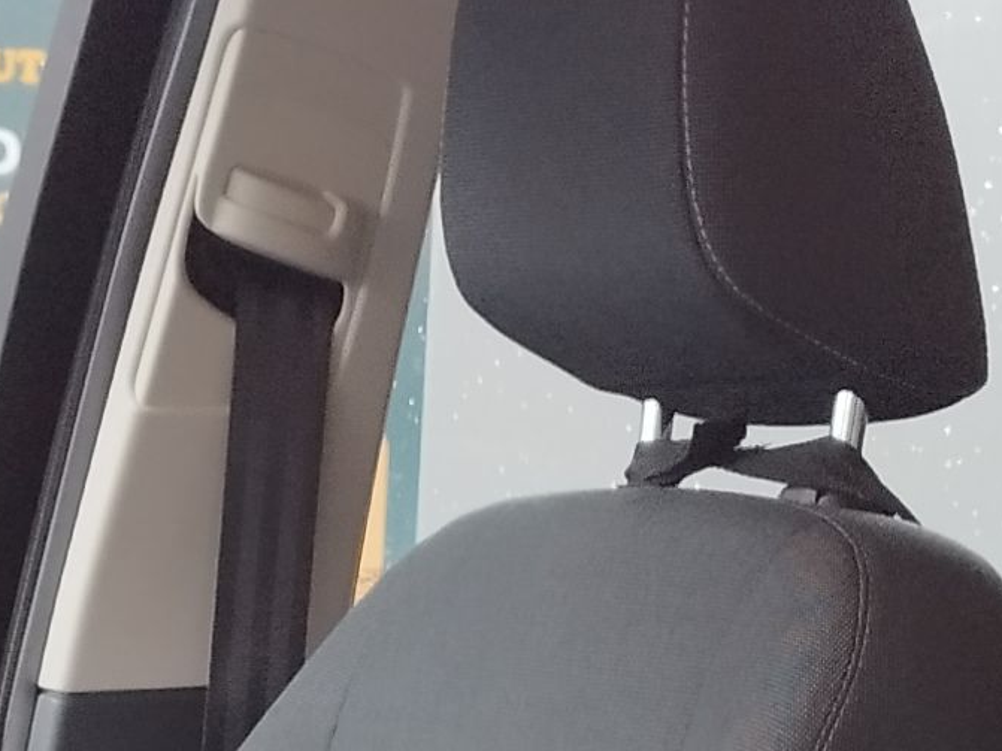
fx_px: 4139
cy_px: 1796
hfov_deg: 13.8
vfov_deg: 9.3
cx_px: 387
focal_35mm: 143
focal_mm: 5.89
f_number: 1.89
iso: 90
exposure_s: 1/50
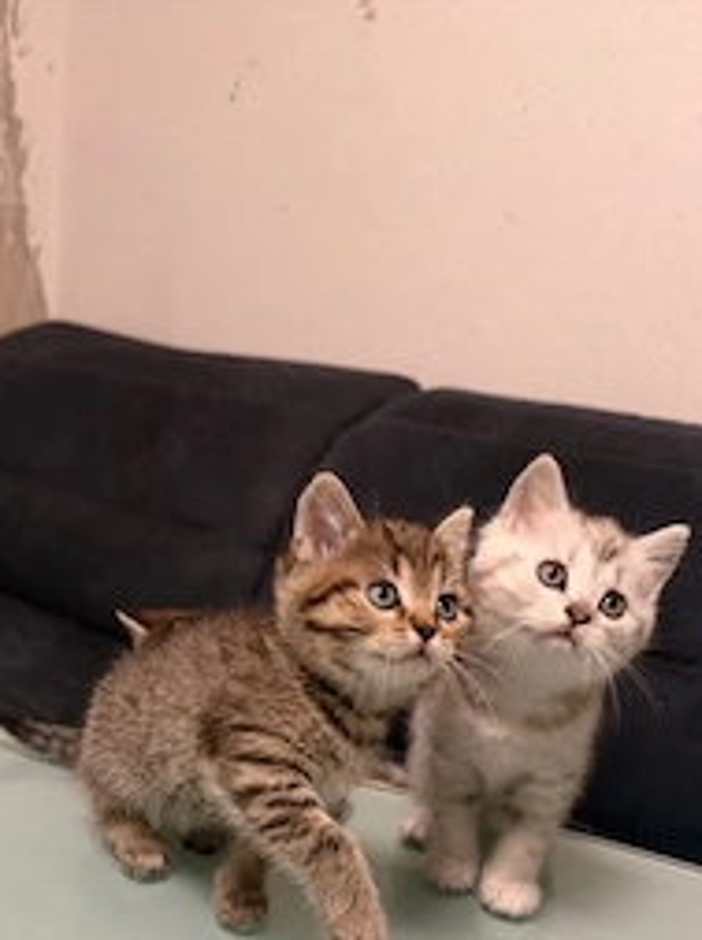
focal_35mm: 38
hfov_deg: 37.6
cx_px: 312
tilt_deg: -18.9
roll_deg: -7.7
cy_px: 736
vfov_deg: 46.7
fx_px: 1030
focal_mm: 6.76
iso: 200
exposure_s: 1/50
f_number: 1.78
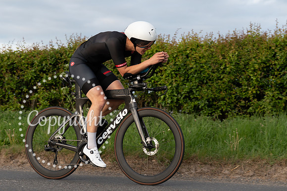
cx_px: 102
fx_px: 780
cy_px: 80
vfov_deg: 14.0
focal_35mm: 98
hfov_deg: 20.8
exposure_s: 1/1000
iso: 500
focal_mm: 70
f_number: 4
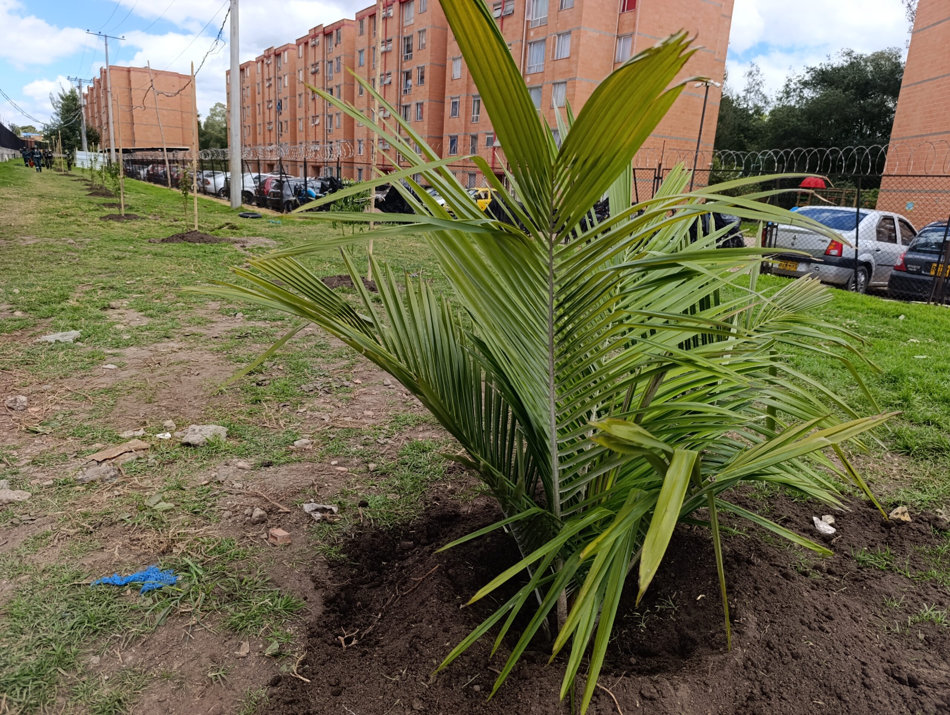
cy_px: 358
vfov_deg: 59.0
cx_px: 475
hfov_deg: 73.8
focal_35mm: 23
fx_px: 632
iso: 50
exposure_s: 1/304
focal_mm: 6.14
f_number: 1.6
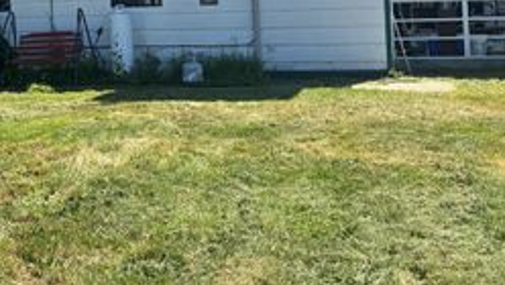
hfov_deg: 35.6
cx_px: 118
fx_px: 764
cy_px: -13
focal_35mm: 57
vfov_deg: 20.3
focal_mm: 5.96
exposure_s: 1/1477
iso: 50
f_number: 1.6
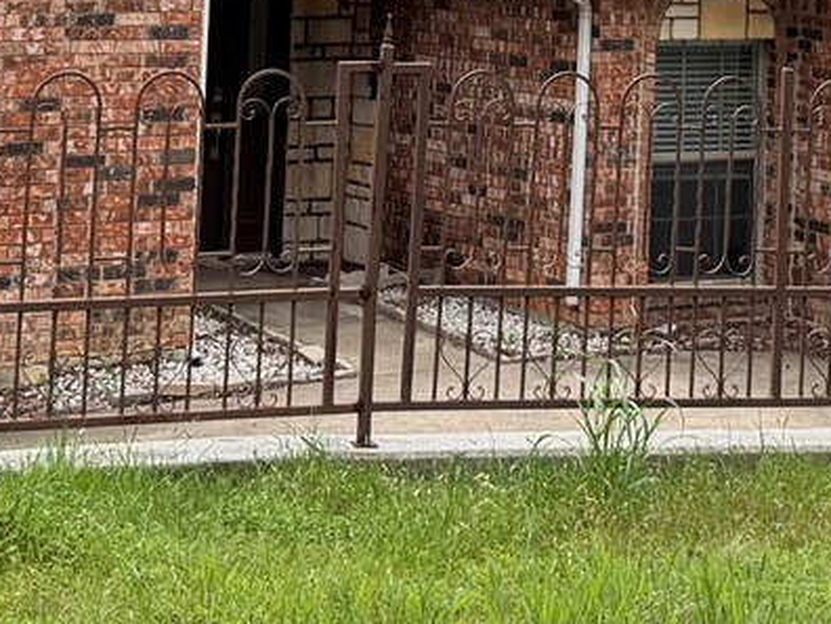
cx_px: 575
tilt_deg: +7.2
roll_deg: -1.7
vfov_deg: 11.1
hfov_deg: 15.8
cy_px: -519
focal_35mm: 124
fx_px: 2977
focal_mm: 6.76
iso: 100
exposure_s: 1/943
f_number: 1.78
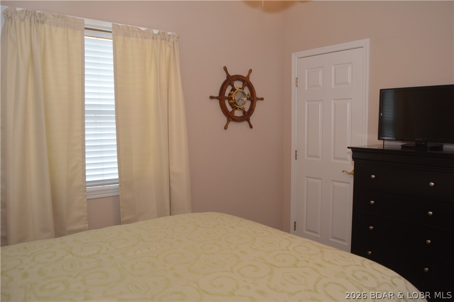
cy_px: 151
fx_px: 340
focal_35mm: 27
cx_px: 227
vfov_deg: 47.8
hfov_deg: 67.4
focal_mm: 18
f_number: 4.5
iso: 400
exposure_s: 1/80
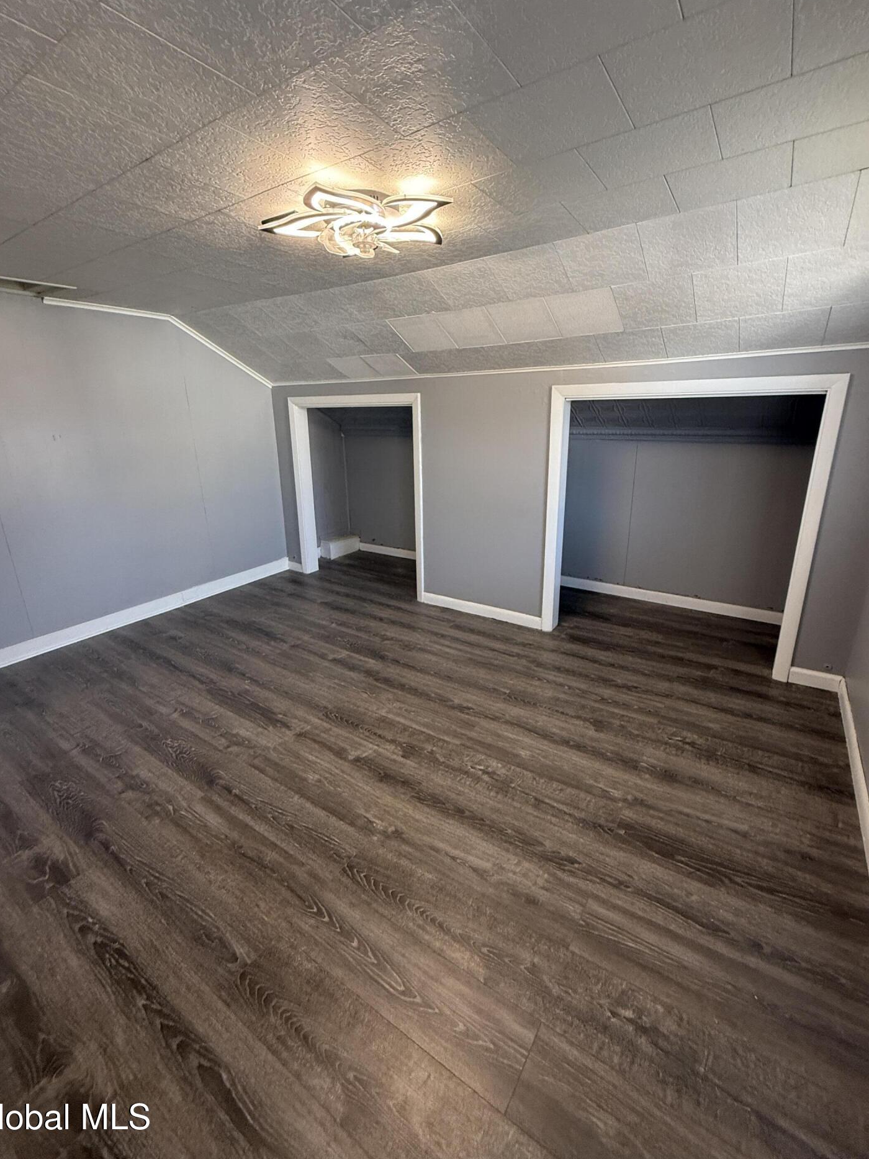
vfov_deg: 98.1
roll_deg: -0.5
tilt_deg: -16.3
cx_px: 432
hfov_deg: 81.7
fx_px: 502
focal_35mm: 15
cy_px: 553
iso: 320
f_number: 2.2
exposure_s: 1/99
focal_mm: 2.22
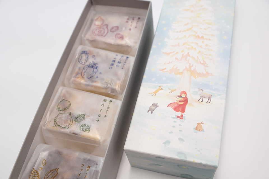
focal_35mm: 42
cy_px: 90
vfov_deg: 31.9
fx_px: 314
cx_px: 134
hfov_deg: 46.4
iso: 200
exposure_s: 1/60
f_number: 4.5
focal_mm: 28
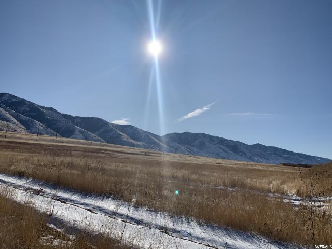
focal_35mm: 26
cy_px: 124
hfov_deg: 67.3
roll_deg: -2.2
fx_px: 249
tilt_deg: +8.8
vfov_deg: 53.1
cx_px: 166
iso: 25
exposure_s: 1/8000
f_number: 1.8
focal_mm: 4.25
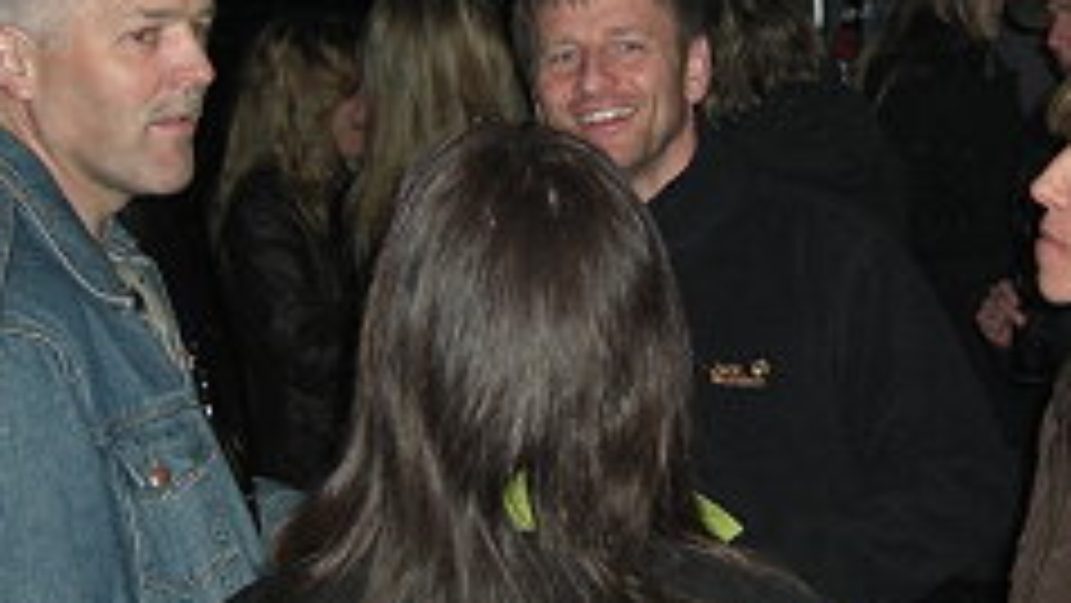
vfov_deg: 13.0
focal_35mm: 93
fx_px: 2642
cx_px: 628
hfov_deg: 22.9
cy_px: 169
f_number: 2.8
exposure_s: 1/60
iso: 200
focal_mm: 7.9
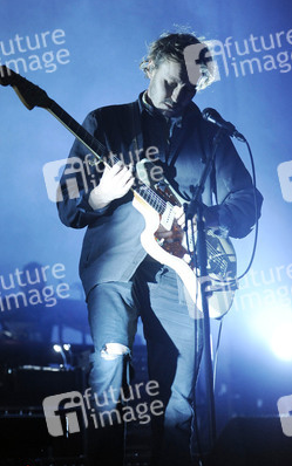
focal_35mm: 80
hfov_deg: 16.3
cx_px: 138
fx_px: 1018
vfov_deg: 25.8
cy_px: 233
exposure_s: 1/160
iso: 3200
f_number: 2.8
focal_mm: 78
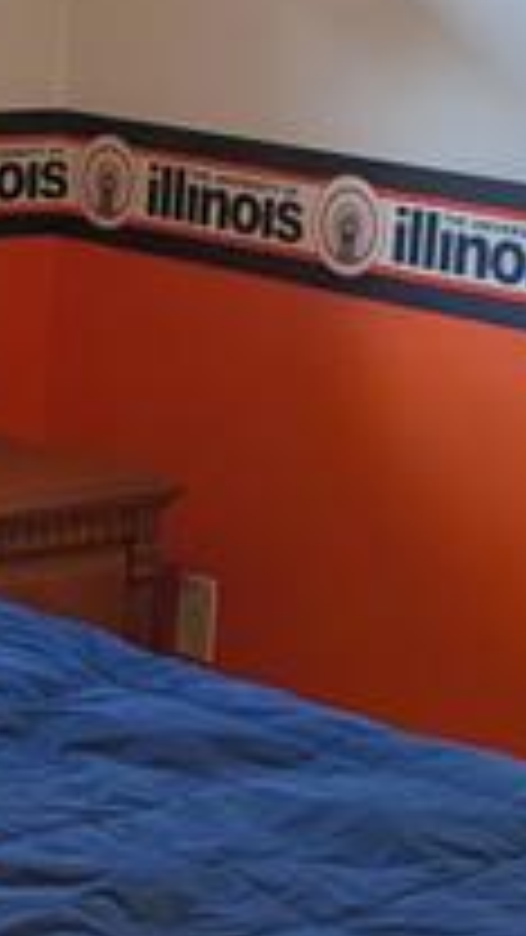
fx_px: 3372
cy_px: 310
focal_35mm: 136
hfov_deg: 8.8
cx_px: -106
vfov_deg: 15.8
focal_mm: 6.9
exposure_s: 1/30
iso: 24
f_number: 1.68
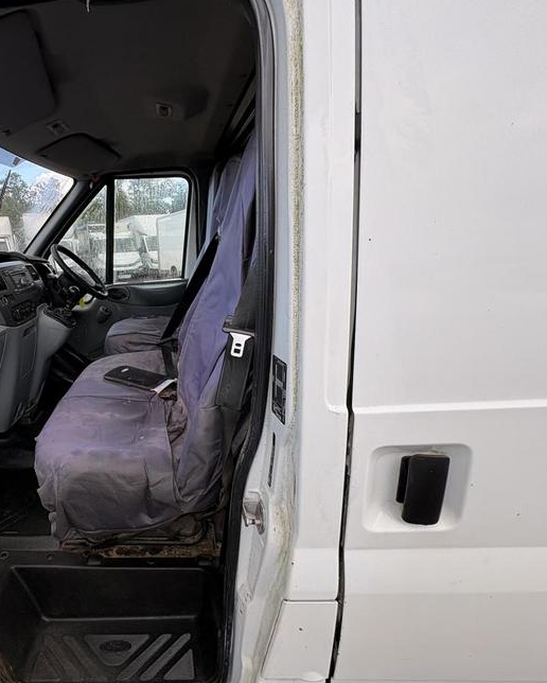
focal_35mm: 19
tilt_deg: -7.2
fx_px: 384
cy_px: 345
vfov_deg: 83.2
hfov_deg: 67.6
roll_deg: +1.7
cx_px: 156
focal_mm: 2.22
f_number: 2.2
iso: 40
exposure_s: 1/160
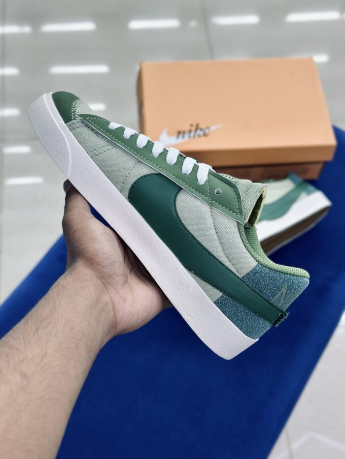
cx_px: 172
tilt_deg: -59.0
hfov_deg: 30.3
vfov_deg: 39.7
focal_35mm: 48
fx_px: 638
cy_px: 230
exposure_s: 1/100
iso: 64
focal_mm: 6.86
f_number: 1.78
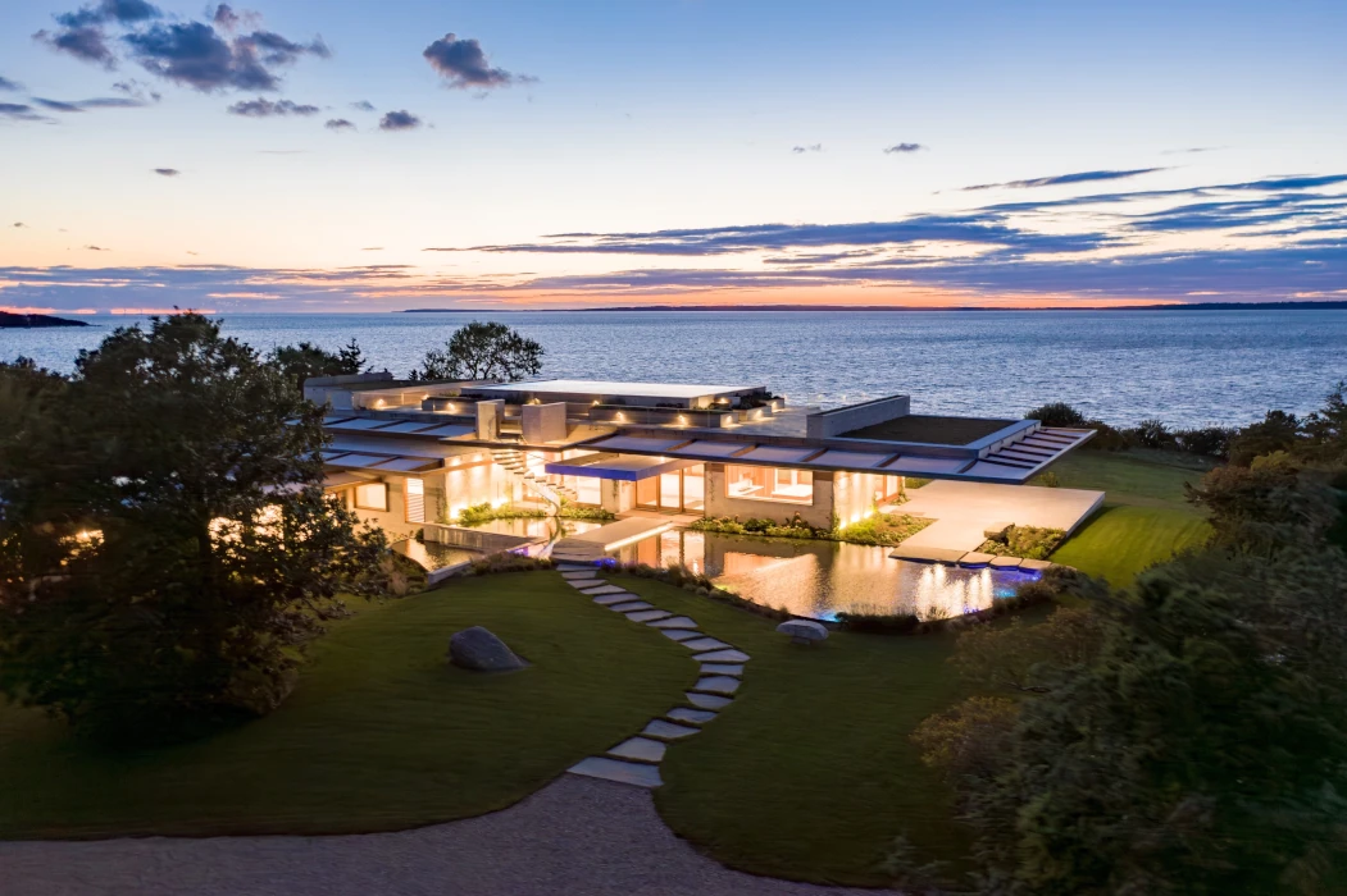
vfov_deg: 46.4
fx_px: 1047
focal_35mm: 28
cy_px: 448
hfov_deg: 65.5
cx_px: 674
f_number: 2.8
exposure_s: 1/3
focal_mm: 10.26
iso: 100
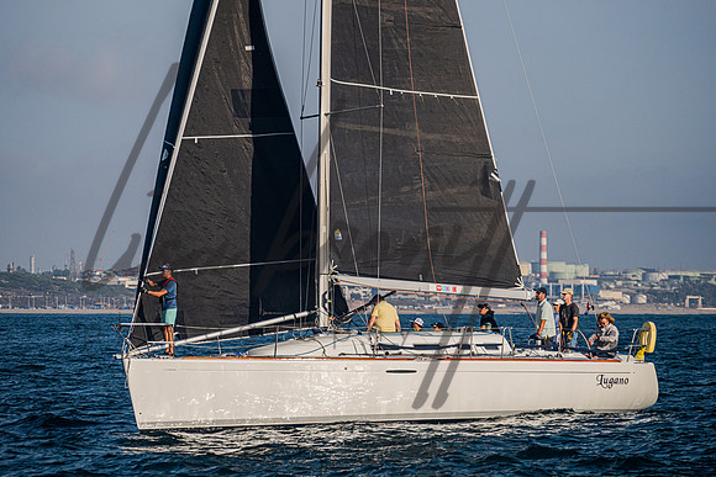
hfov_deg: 8.3
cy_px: 208
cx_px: 358
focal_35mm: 249
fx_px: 4944
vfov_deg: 5.5
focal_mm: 200
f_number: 6.3
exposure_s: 1/1600
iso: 400
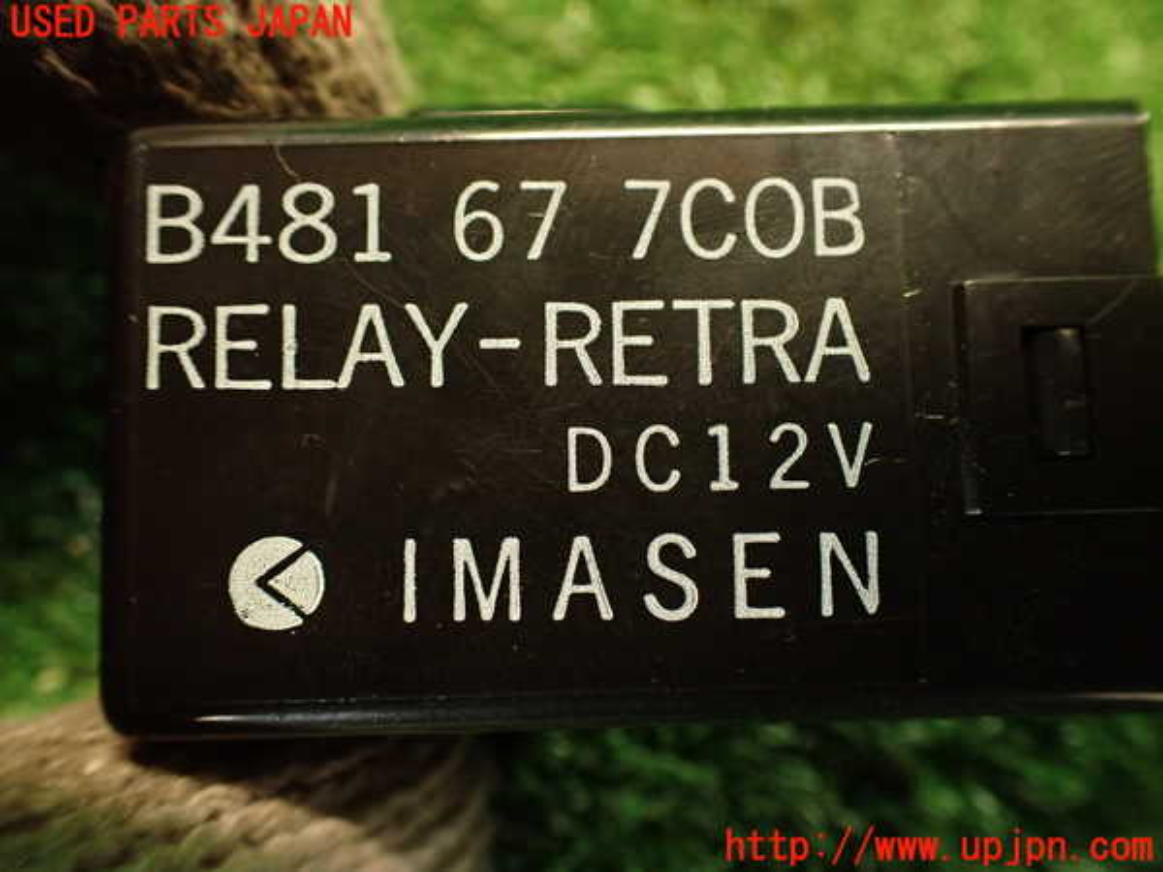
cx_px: 582
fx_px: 1008
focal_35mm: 30
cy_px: 436
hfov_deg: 60.0
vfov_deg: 46.8
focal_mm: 5.4
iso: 640
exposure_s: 1/30
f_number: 2.3
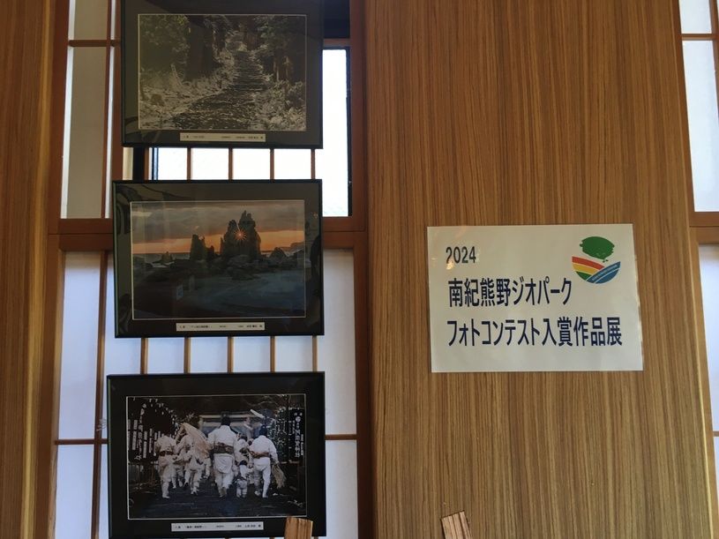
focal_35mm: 29
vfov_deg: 48.2
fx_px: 602
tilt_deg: +5.7
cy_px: 270
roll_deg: +1.1
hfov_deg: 61.7
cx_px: 360
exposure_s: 1/30
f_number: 2.2
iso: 64
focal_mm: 4.15
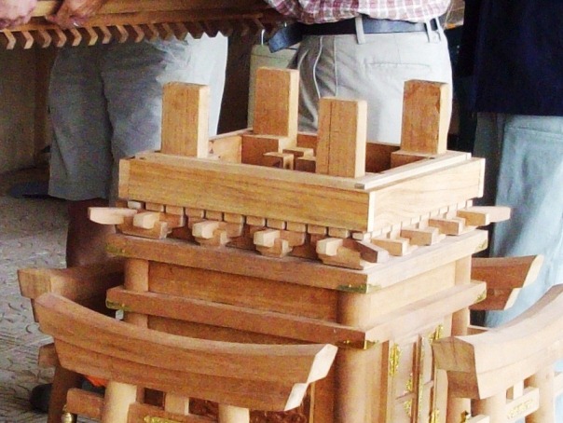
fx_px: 602
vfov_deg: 38.7
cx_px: 282
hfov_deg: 50.1
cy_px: 212
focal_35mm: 37
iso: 160
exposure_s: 1/100
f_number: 2.8
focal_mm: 6.2
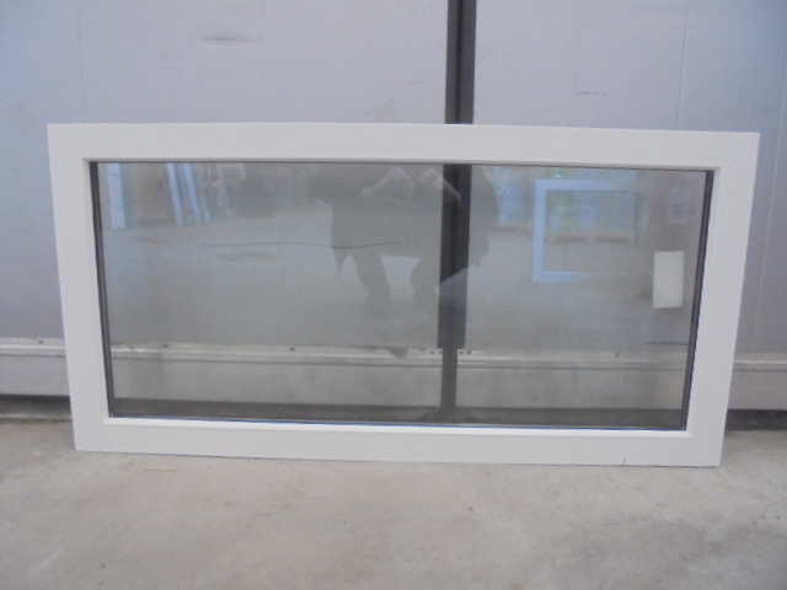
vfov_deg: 53.1
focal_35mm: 26
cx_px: 394
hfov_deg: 67.3
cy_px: 295
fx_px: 591
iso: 400
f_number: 3.5
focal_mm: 4.6
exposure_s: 1/25
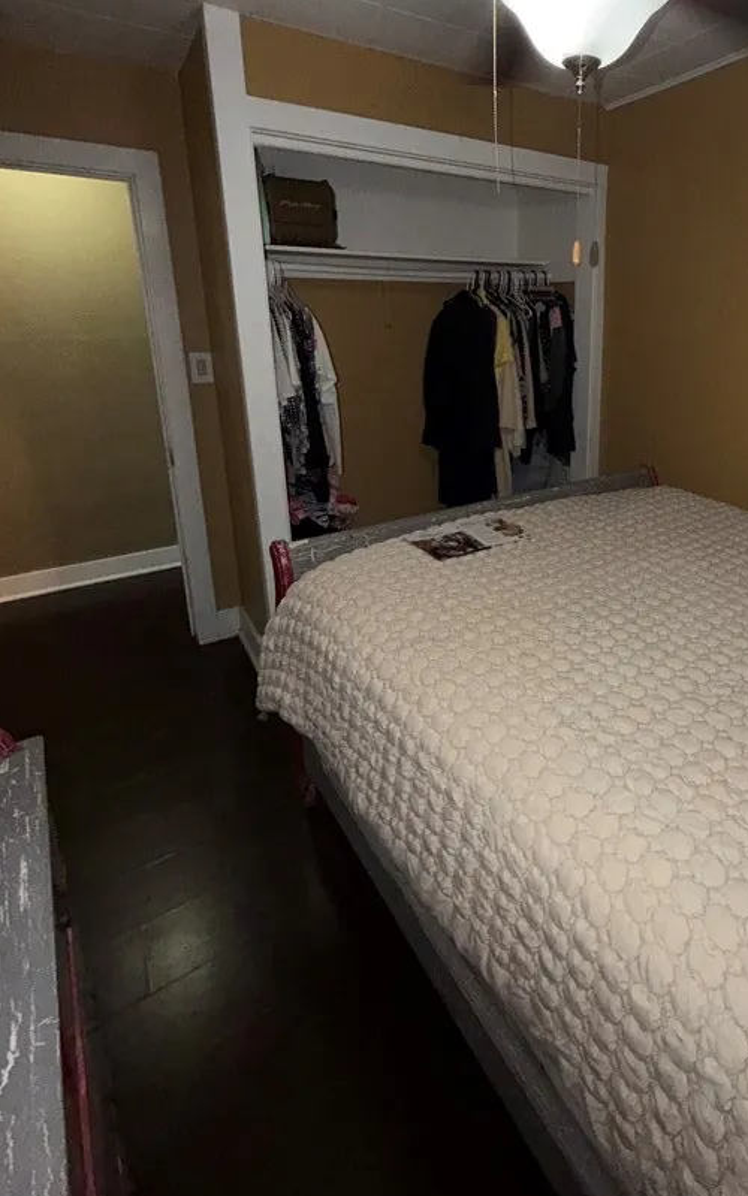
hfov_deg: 60.0
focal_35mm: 19
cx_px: 527
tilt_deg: -16.0
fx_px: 620
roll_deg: +0.1
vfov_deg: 86.9
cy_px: 477
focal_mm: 2.22
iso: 125
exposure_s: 1/60
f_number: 2.2
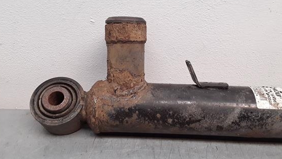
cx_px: 147
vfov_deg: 33.7
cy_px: 73
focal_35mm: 35
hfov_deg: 56.6
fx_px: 262
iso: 100
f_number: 1.9
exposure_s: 1/100
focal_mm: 2.91
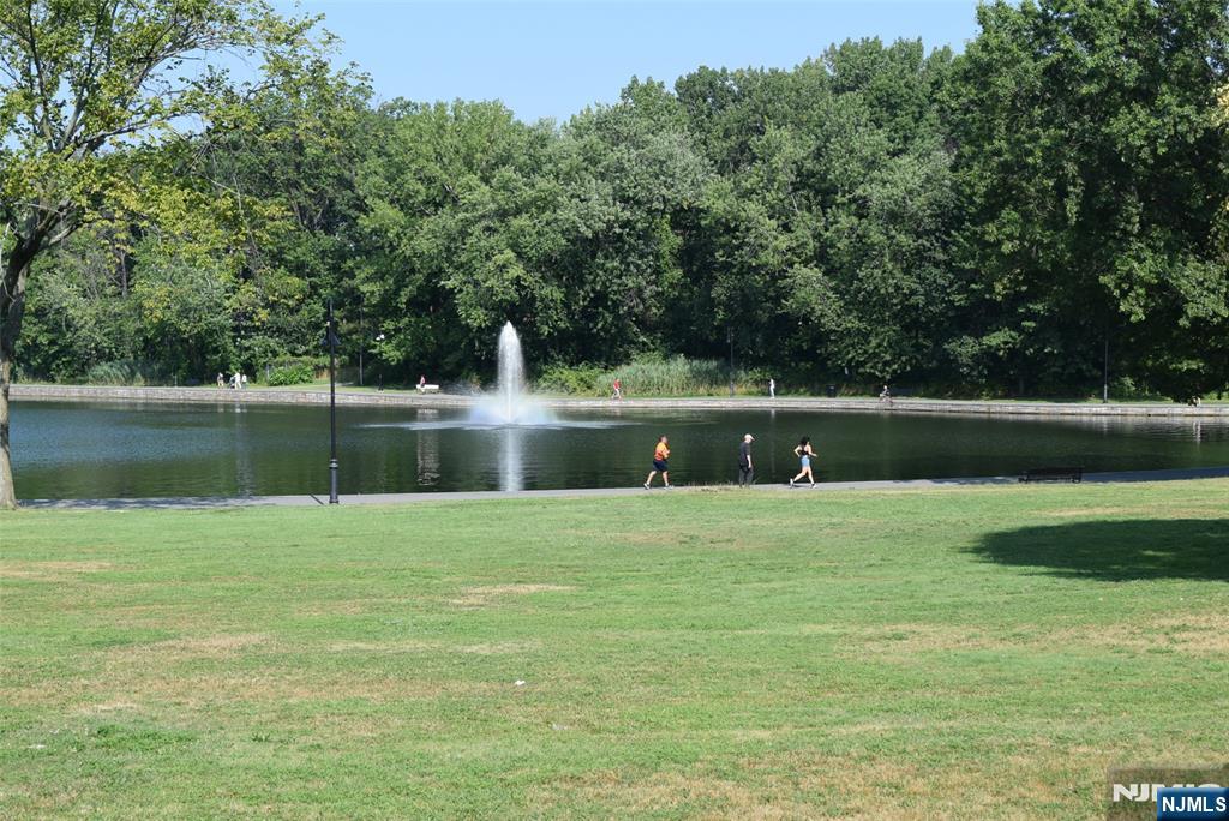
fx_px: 1947
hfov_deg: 35.0
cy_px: 410
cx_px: 614
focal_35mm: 57
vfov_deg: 23.8
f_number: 8
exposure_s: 1/500
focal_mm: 38
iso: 200
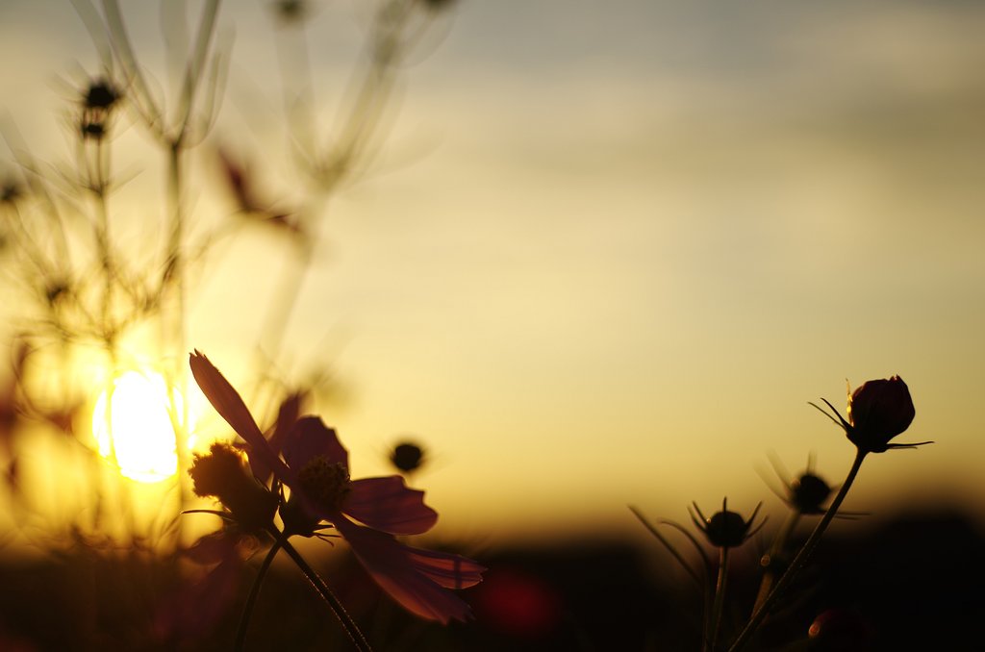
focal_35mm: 64
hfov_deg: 31.5
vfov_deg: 21.1
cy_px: 326
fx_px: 1747
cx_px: 492
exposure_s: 1/5000
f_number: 1.9
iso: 100
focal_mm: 43
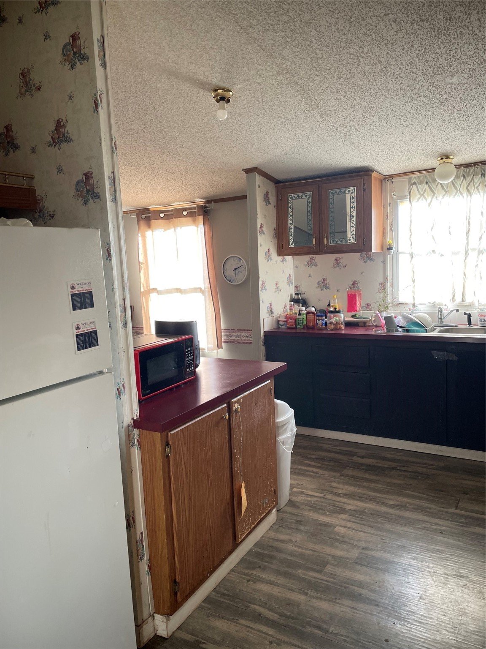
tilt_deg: -6.4
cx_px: 243
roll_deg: +3.4
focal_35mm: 26
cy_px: 324
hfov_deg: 53.1
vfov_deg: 67.3
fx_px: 487
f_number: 1.6
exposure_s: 1/121
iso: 125
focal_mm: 4.2
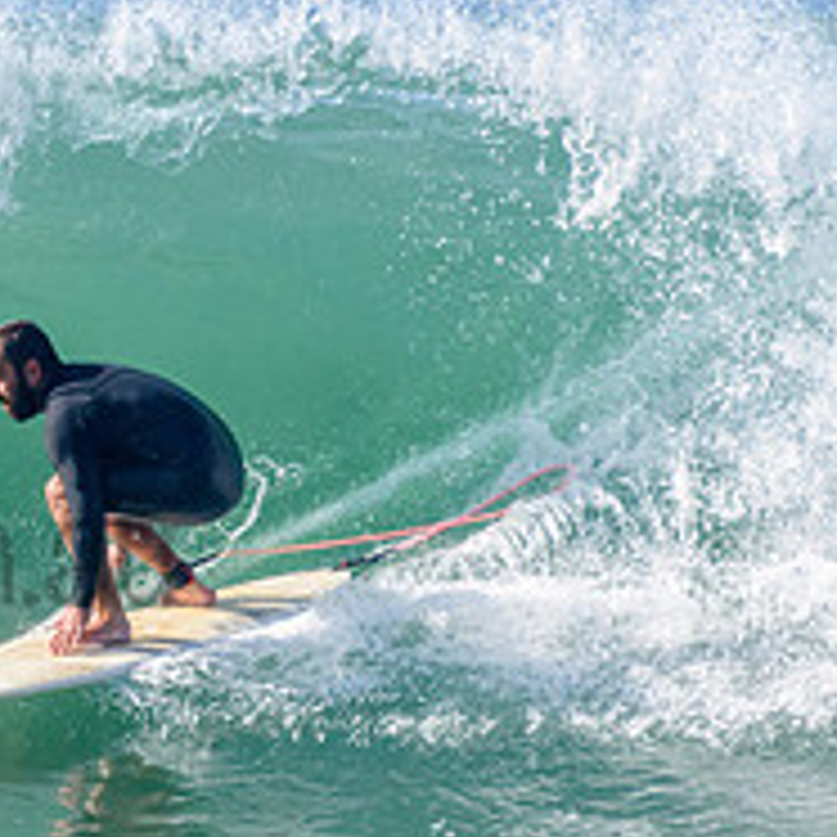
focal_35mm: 1991
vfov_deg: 0.9
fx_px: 54466
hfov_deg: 0.9
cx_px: -302
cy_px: 502
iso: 450
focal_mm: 500
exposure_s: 1/2000
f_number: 5.6
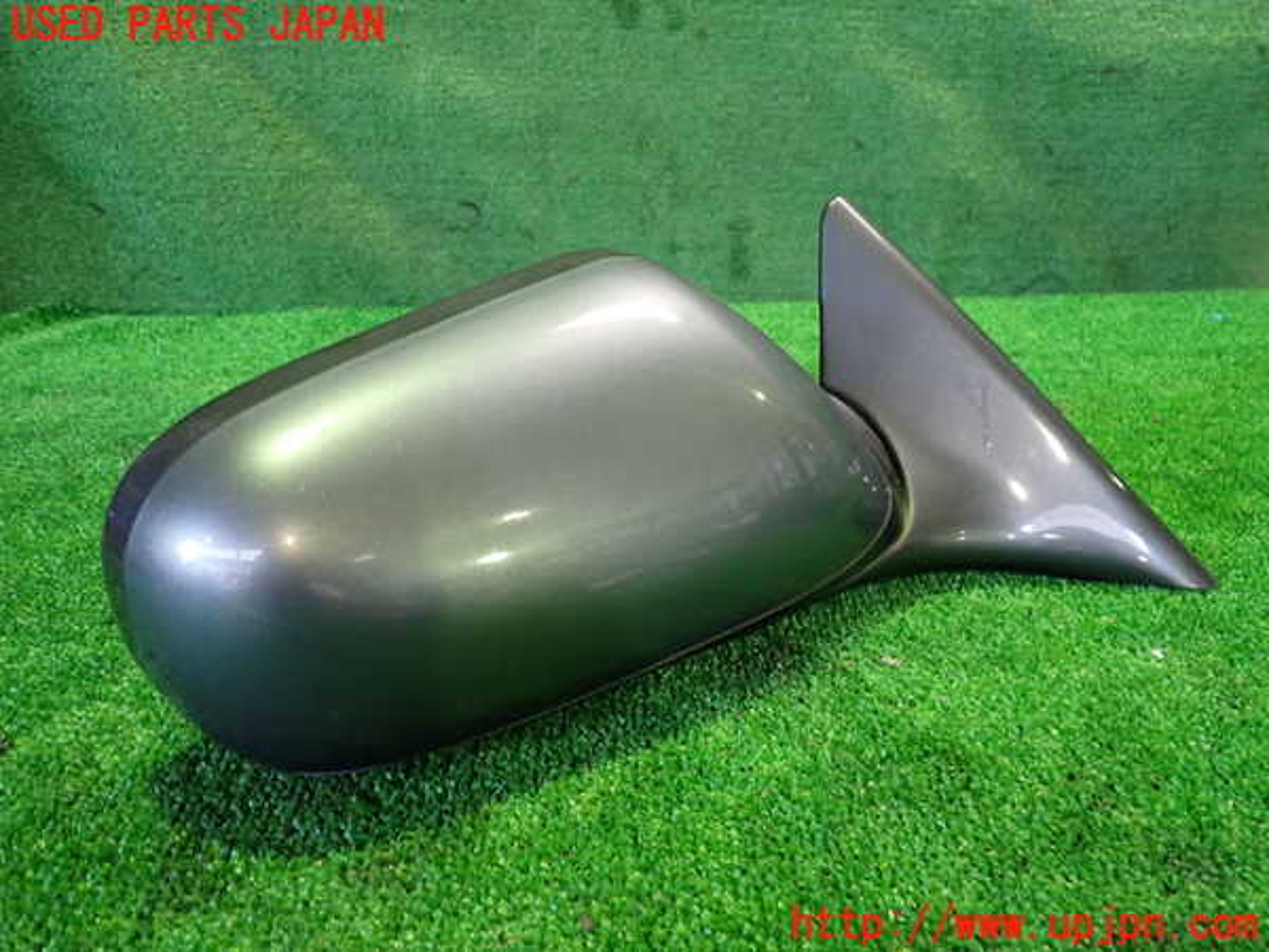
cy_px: 476
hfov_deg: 60.0
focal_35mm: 30
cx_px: 634
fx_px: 1100
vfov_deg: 46.8
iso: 640
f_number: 2.3
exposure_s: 1/30
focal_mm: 5.4
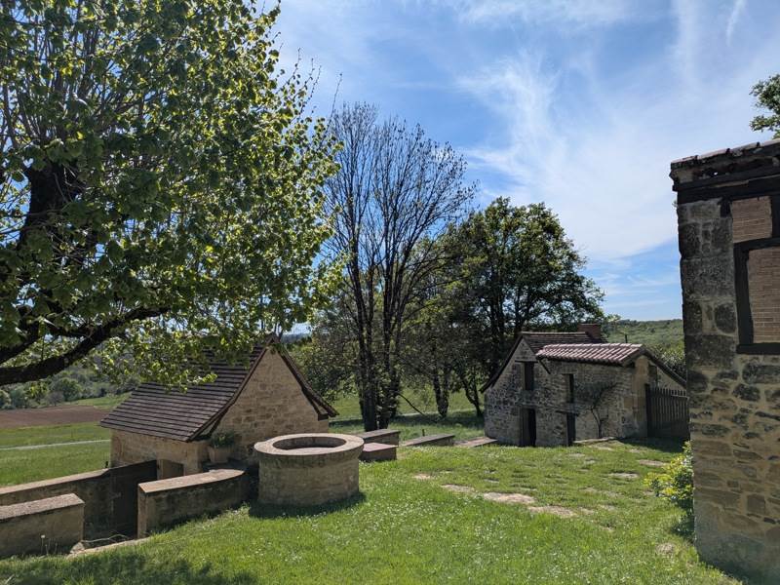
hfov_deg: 69.4
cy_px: 292
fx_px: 563
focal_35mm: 25
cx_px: 390
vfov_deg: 54.9
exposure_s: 1/2841
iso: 47
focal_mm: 5.43
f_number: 1.89
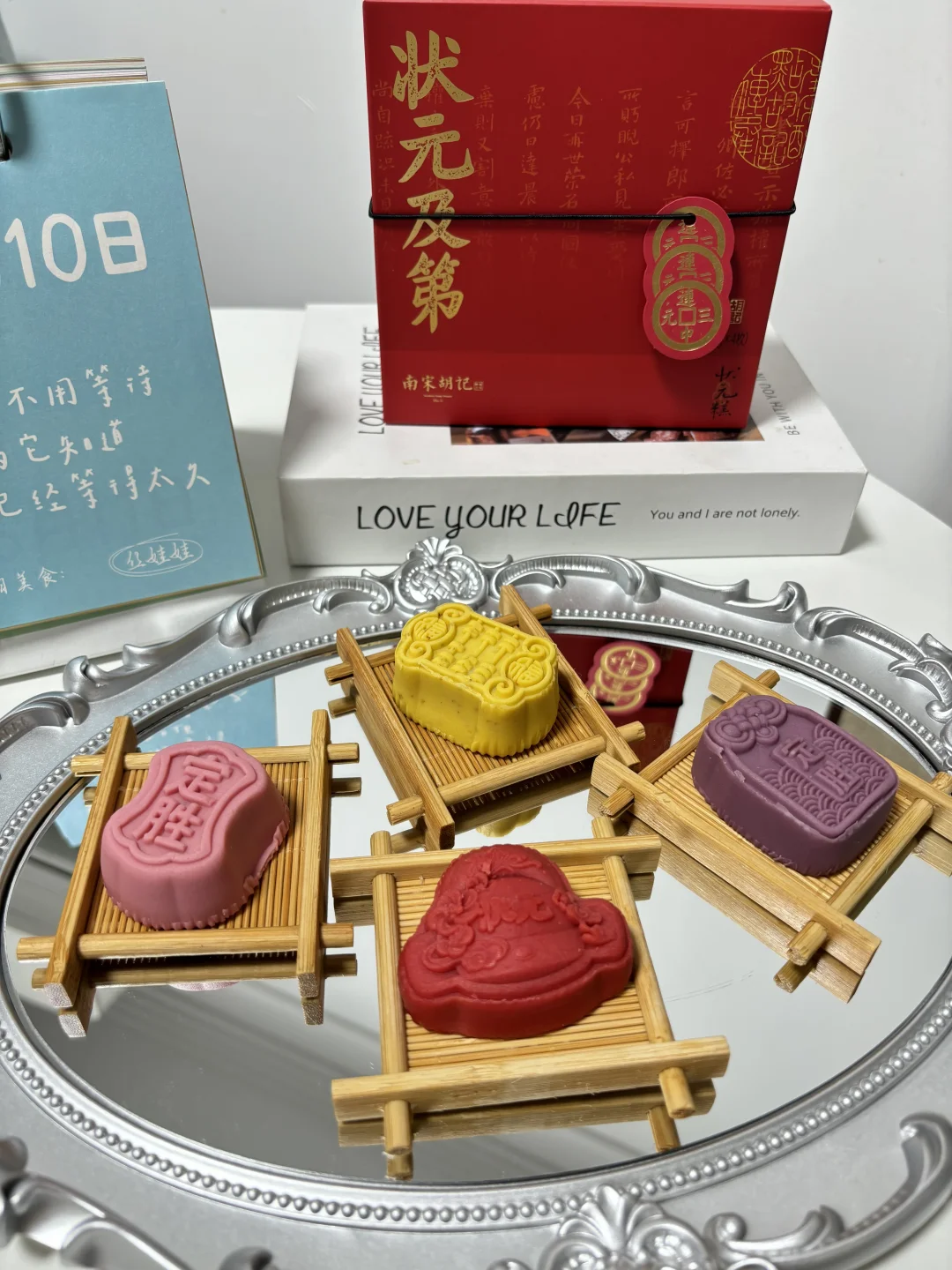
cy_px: 635
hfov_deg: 53.1
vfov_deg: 67.3
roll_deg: -1.8
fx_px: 953
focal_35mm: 26
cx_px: 476
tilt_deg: -40.6
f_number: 1.6
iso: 80
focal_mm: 5.96
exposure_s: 1/50
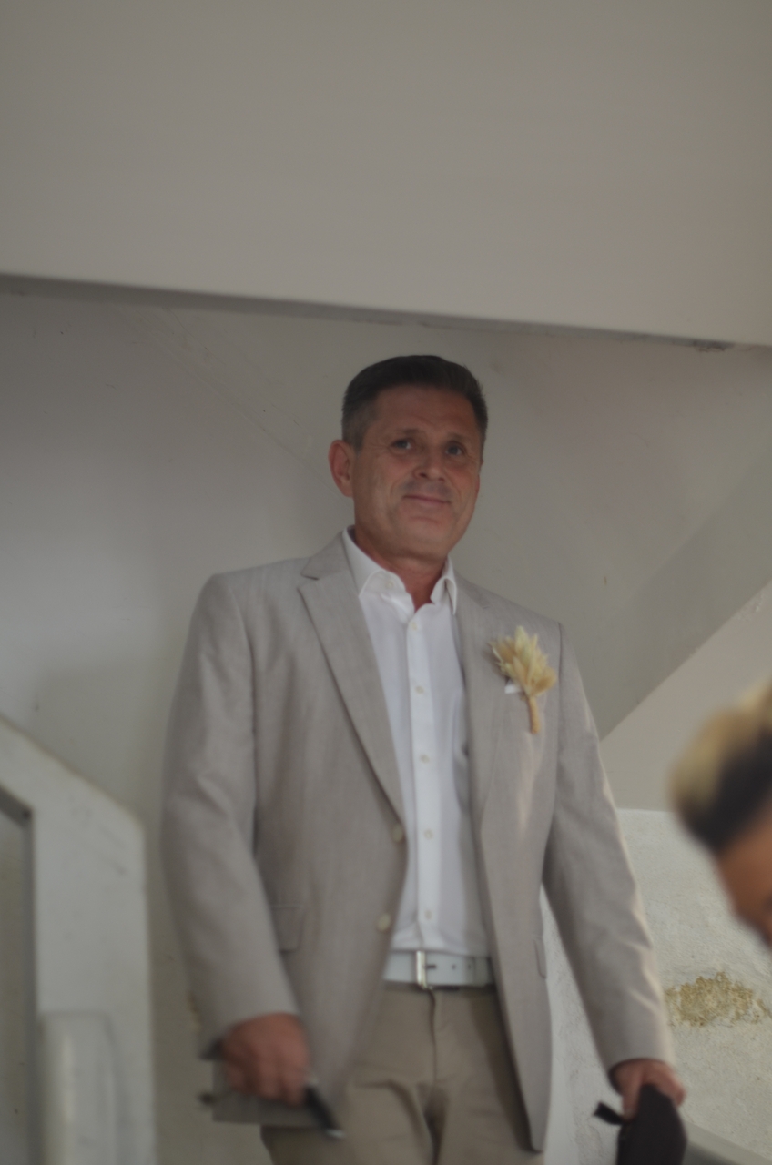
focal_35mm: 75
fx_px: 2423
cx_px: 386
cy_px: 582
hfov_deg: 18.1
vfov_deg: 27.0
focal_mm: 50
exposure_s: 1/30
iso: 200
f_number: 1.6
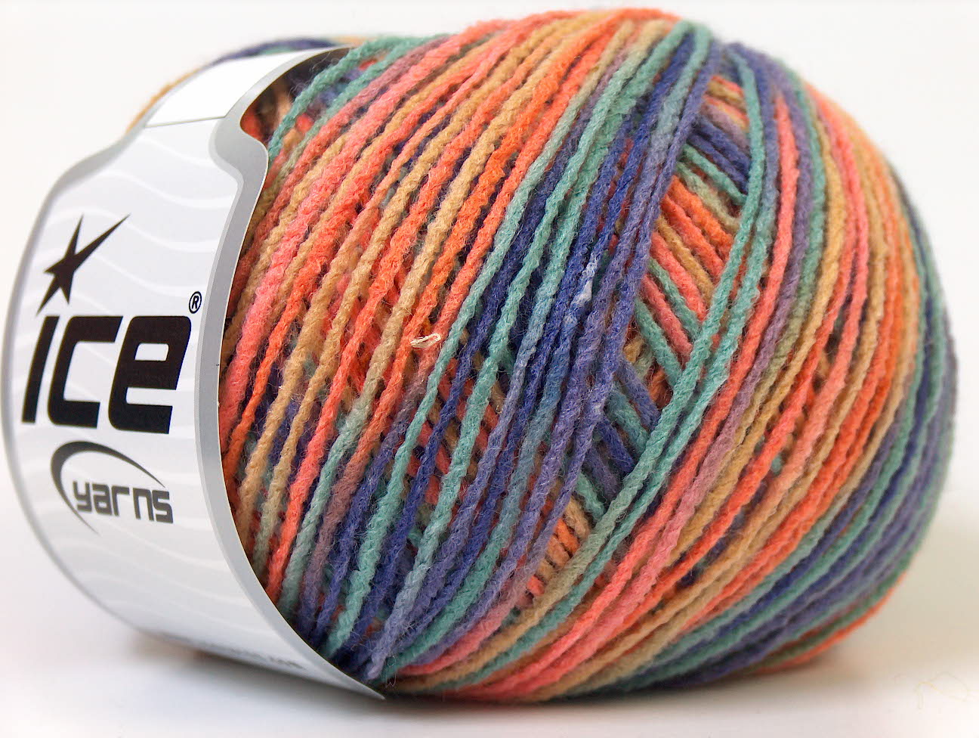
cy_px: 369
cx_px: 490
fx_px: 2379
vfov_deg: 17.6
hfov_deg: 23.3
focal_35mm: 84
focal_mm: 17.25
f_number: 2.9
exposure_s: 1/8.62
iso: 200
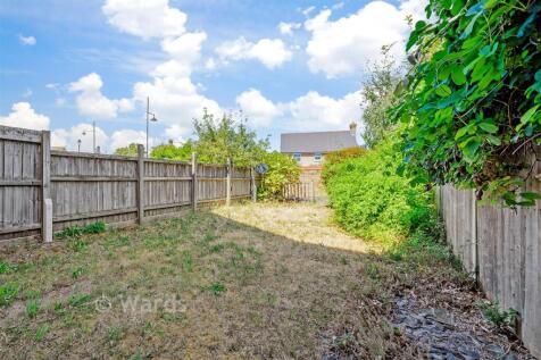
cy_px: 180
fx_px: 210
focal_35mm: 14
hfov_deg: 104.3
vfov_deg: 81.2
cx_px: 270
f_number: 8
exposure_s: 1/160
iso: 100
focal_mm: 14
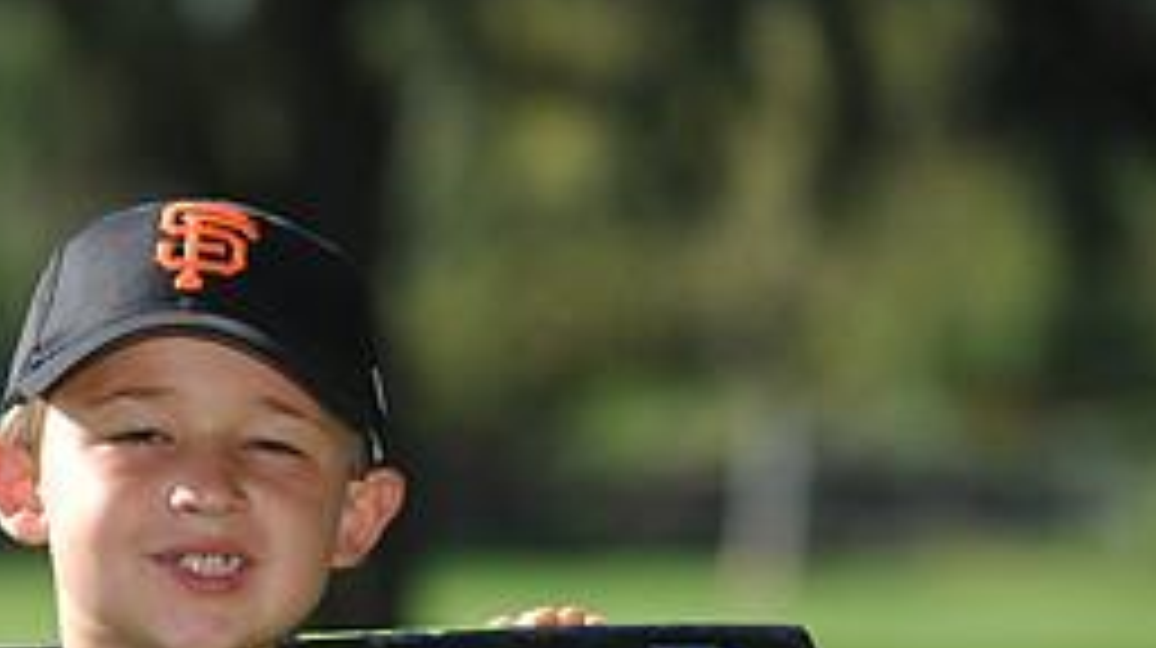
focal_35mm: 343
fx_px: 10504
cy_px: 774
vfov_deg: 3.5
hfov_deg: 6.3
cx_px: 256
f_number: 4
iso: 200
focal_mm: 145
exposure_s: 1/1000
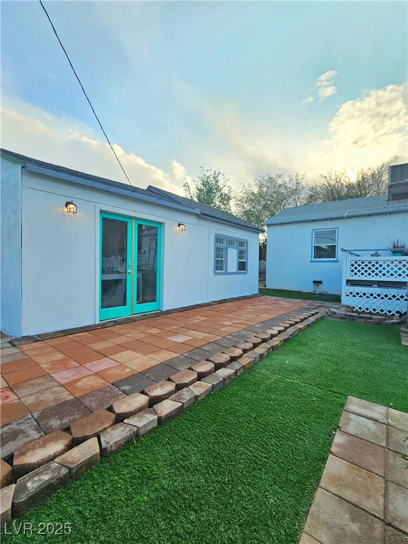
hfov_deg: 89.9
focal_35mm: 13
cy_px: 272
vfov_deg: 106.2
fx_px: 204
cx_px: 204
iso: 50
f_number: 2.2
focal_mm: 2.2
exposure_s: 1/556
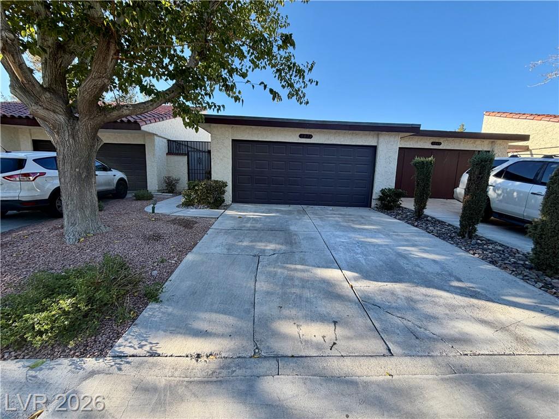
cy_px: 210
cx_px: 280
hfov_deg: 102.1
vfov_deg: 85.7
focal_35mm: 14
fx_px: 226
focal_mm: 2.22
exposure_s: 1/502
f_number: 2.2
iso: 50
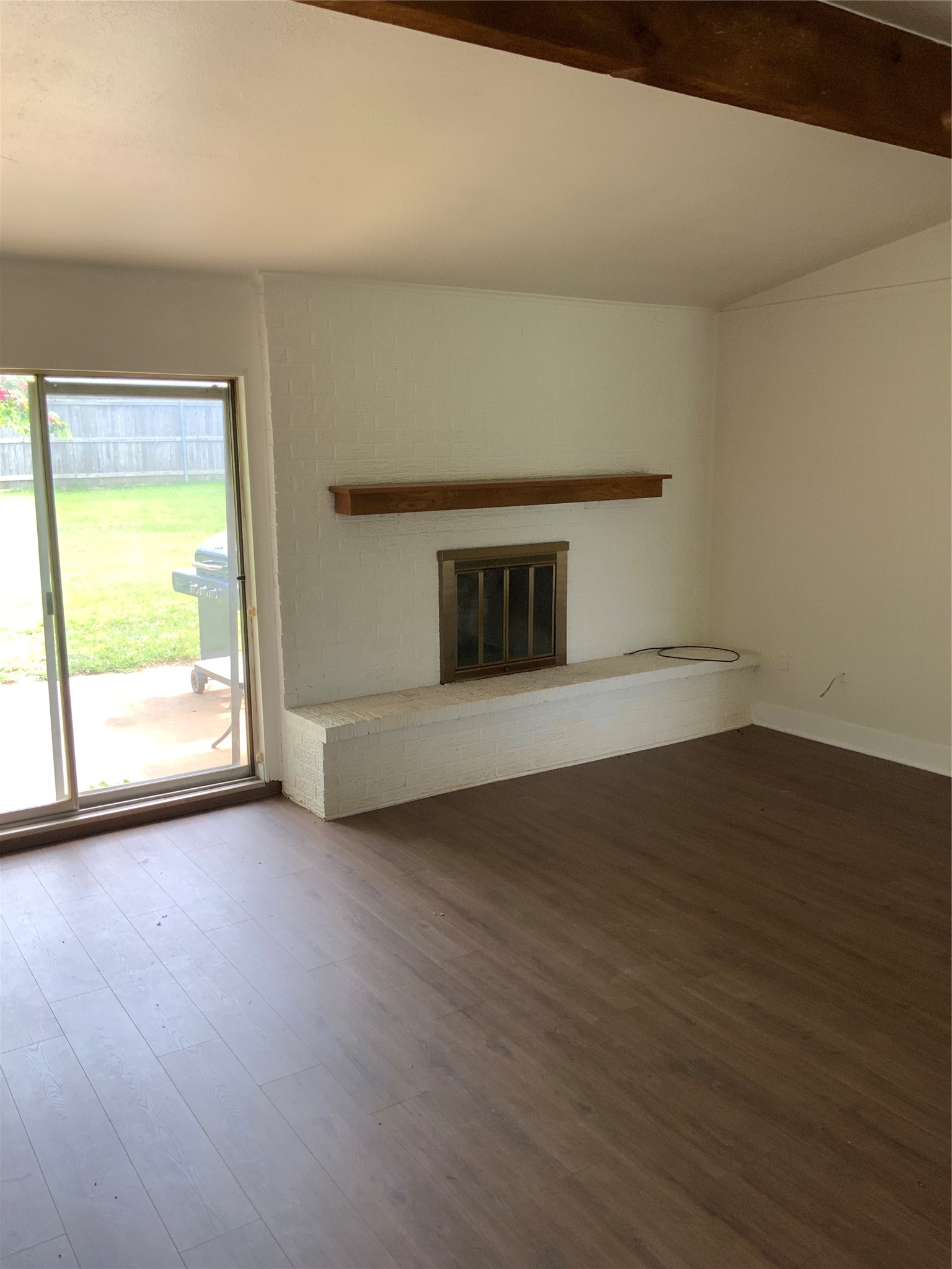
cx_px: 476
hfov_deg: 48.2
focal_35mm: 29
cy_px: 634
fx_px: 1063
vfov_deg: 61.7
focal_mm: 3
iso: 64
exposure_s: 1/90
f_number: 1.8
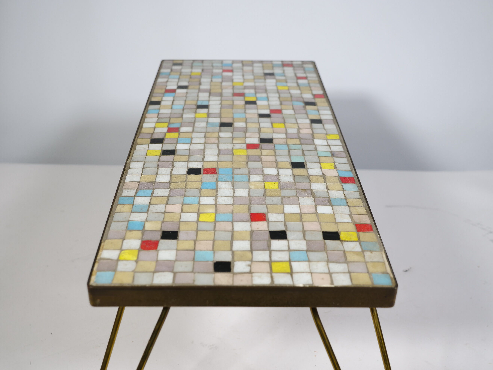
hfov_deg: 41.2
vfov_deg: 31.5
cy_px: 185
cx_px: 246
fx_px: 655
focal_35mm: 46
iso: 200
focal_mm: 23
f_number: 3.5
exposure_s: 1/125
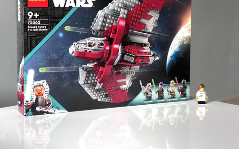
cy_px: 45
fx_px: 430
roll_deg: -0.7
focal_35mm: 66
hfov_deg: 31.0
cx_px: 101
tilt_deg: -3.4
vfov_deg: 19.6
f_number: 2
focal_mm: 6
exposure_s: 1/40
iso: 320
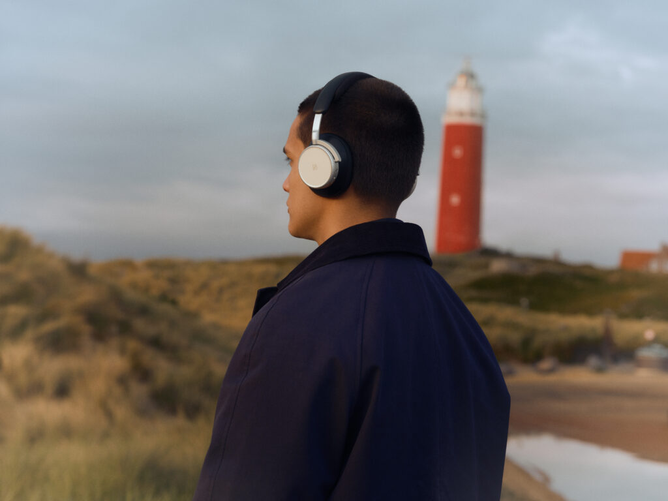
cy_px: 250
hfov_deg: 22.5
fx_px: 1679
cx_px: 334
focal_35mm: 87
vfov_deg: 17.0
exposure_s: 1/320
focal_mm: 110
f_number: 8
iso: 1000
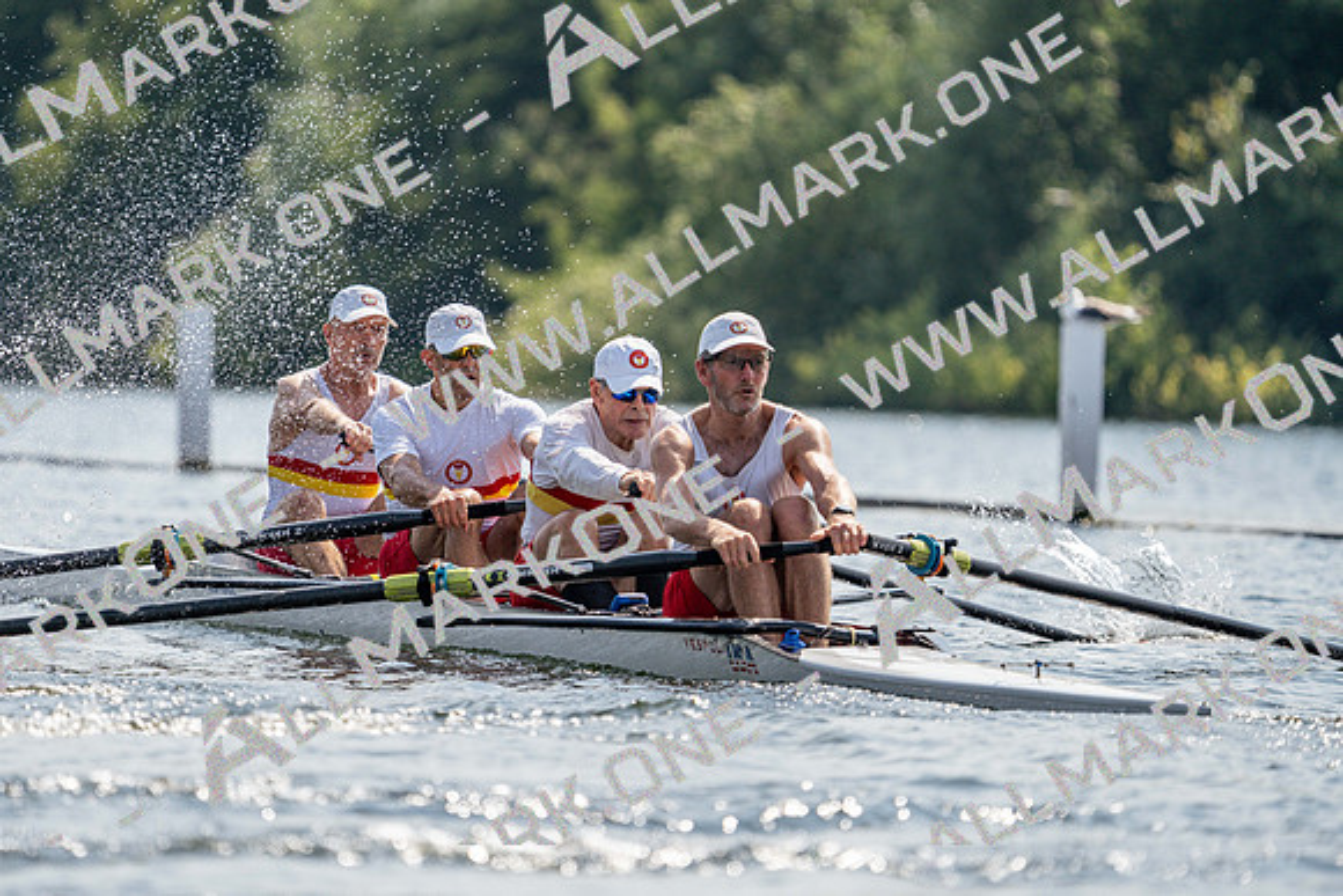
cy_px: 448
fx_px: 15746
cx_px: 672
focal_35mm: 422
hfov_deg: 4.9
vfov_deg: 3.3
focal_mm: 422
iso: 200
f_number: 6.3
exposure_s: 1/1600
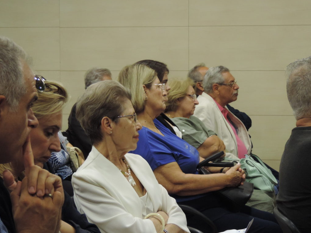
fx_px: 907
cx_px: 156
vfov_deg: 14.6
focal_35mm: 101
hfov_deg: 19.5
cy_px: 116
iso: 560
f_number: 4.1
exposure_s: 1/25
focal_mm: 17.8
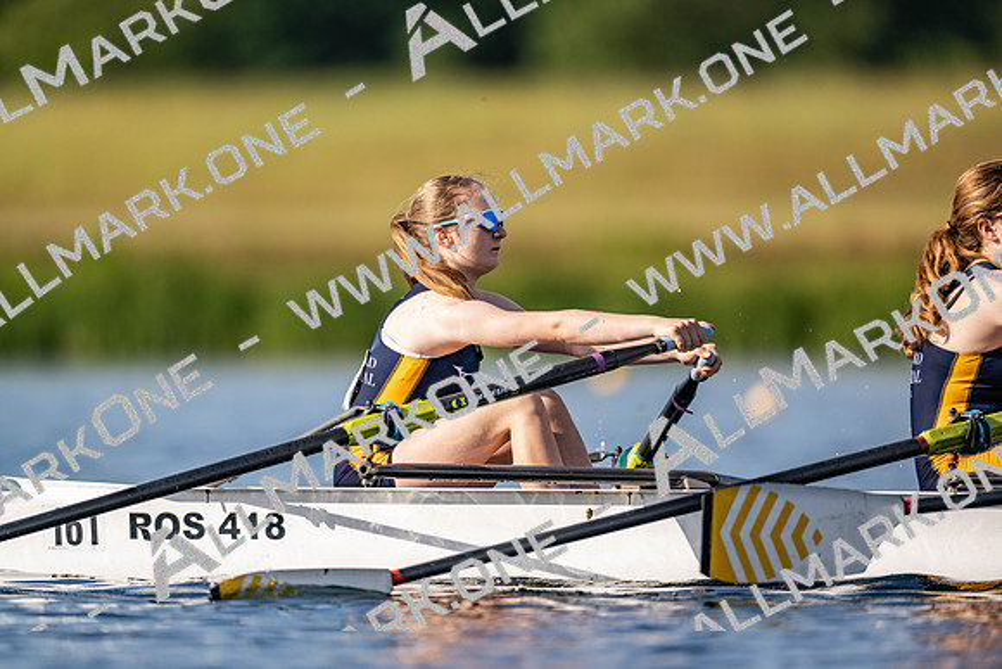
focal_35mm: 600
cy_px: 334
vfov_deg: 2.3
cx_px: 501
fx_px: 16703
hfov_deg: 3.4
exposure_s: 1/2500
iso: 220
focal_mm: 600
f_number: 4
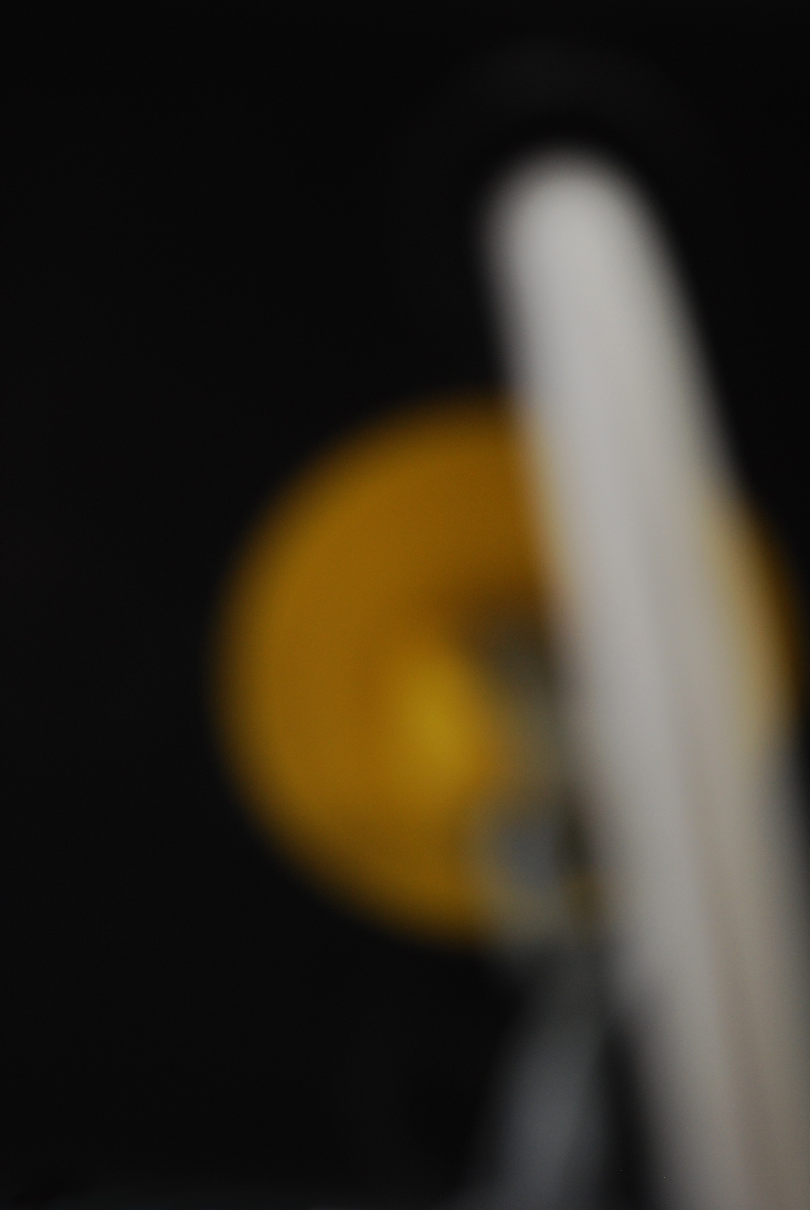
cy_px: 605
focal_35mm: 60
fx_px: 2019
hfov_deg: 22.7
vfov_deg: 33.4
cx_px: 405
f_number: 5.3
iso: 640
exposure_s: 1/30
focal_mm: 40
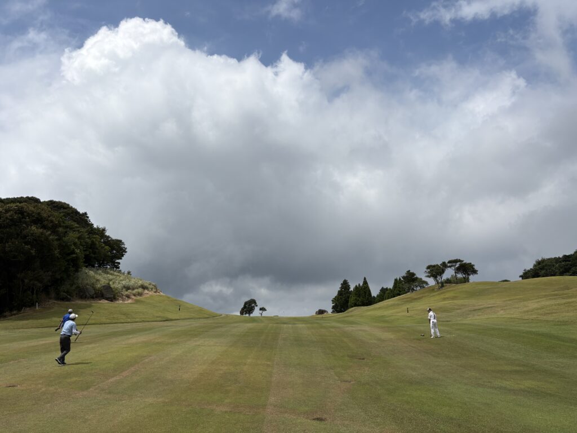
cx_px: 288
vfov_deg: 53.1
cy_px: 216
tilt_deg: +13.3
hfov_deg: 67.3
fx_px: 433
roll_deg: -0.1
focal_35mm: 26
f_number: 1.6
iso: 50
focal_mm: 5.96
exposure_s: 1/11905
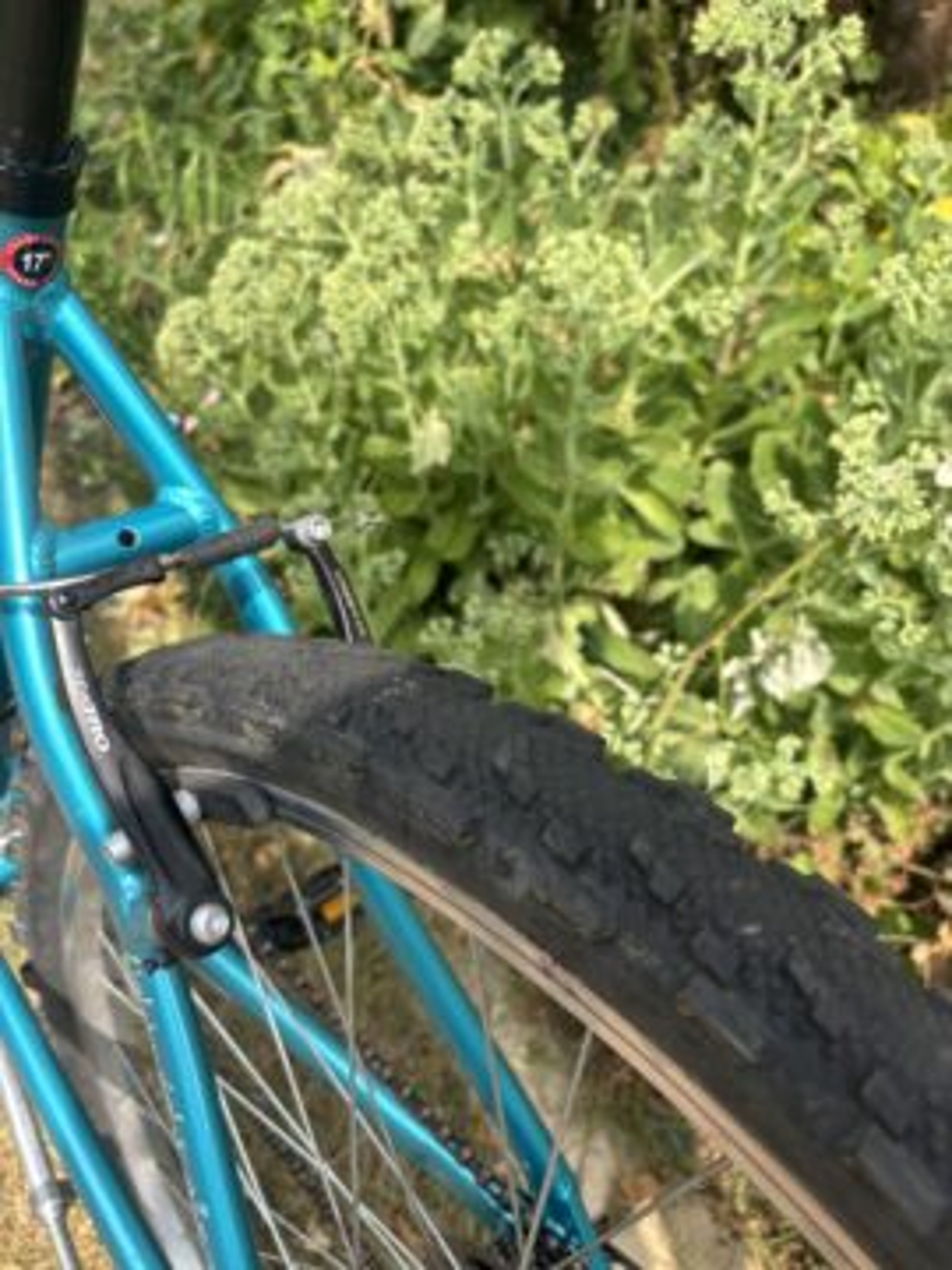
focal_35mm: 26
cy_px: 635
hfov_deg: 53.1
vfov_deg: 67.3
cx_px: 476
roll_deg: -5.3
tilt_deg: -41.7
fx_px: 953
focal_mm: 5.96
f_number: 1.6
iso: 50
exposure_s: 1/1220
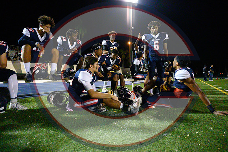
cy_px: 76
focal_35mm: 24
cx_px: 114
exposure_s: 1/3200
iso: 32000
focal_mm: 24
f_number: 2.8
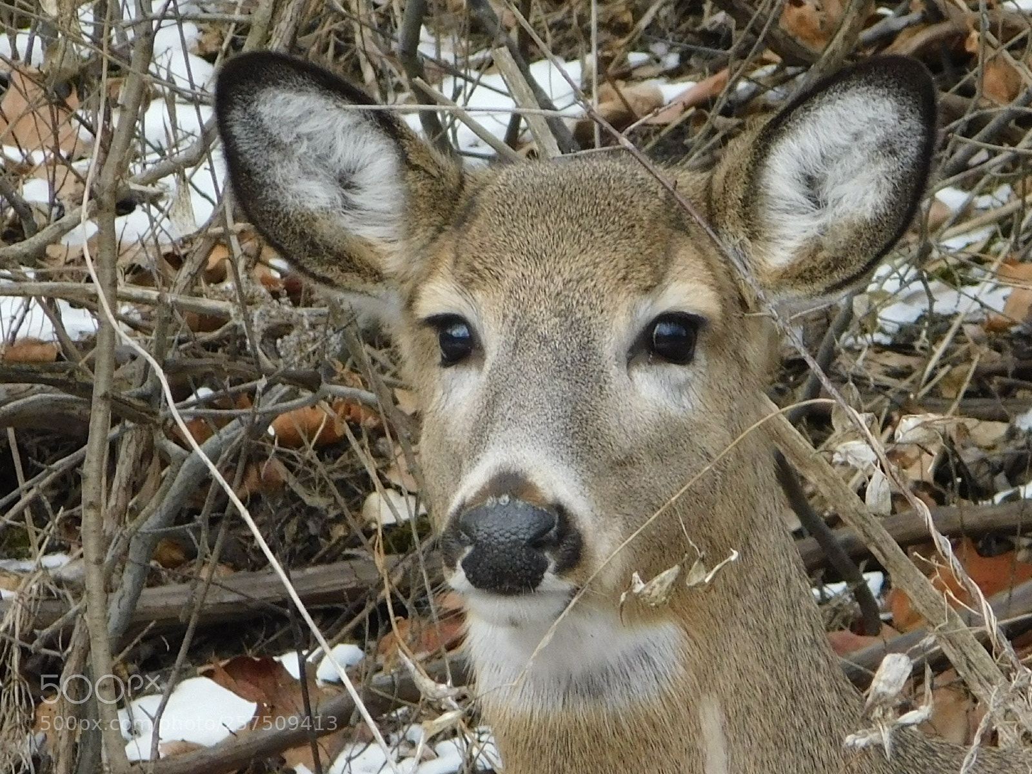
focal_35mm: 514
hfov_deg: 3.9
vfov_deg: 2.9
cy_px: 387
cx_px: 516
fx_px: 15324
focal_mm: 91.2
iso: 220
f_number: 6
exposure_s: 1/160
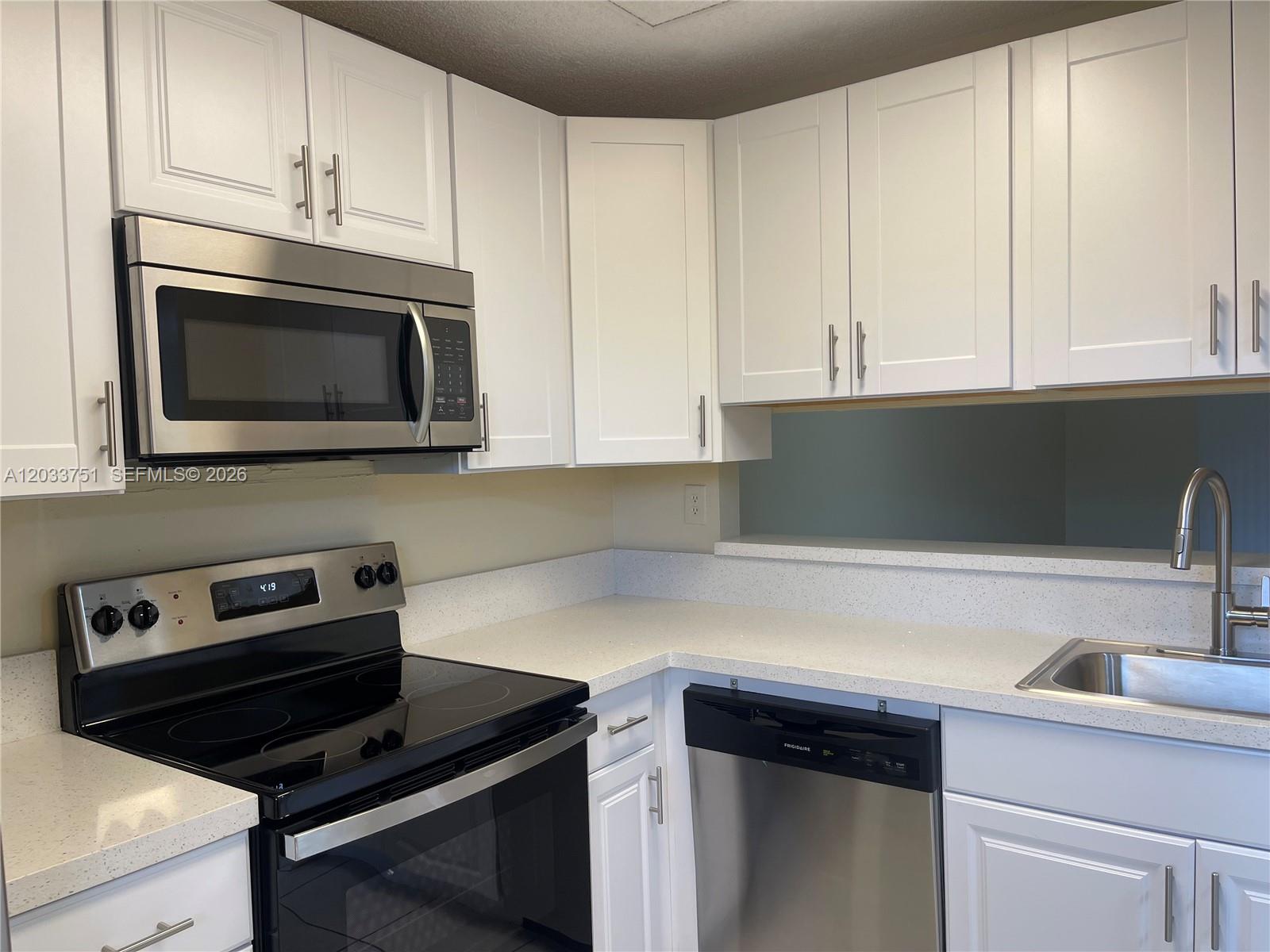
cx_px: 635
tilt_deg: -3.3
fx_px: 917
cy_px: 476
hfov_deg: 69.4
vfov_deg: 54.9
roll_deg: +2.0
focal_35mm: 25
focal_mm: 5.1
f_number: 1.6
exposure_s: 1/120
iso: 80
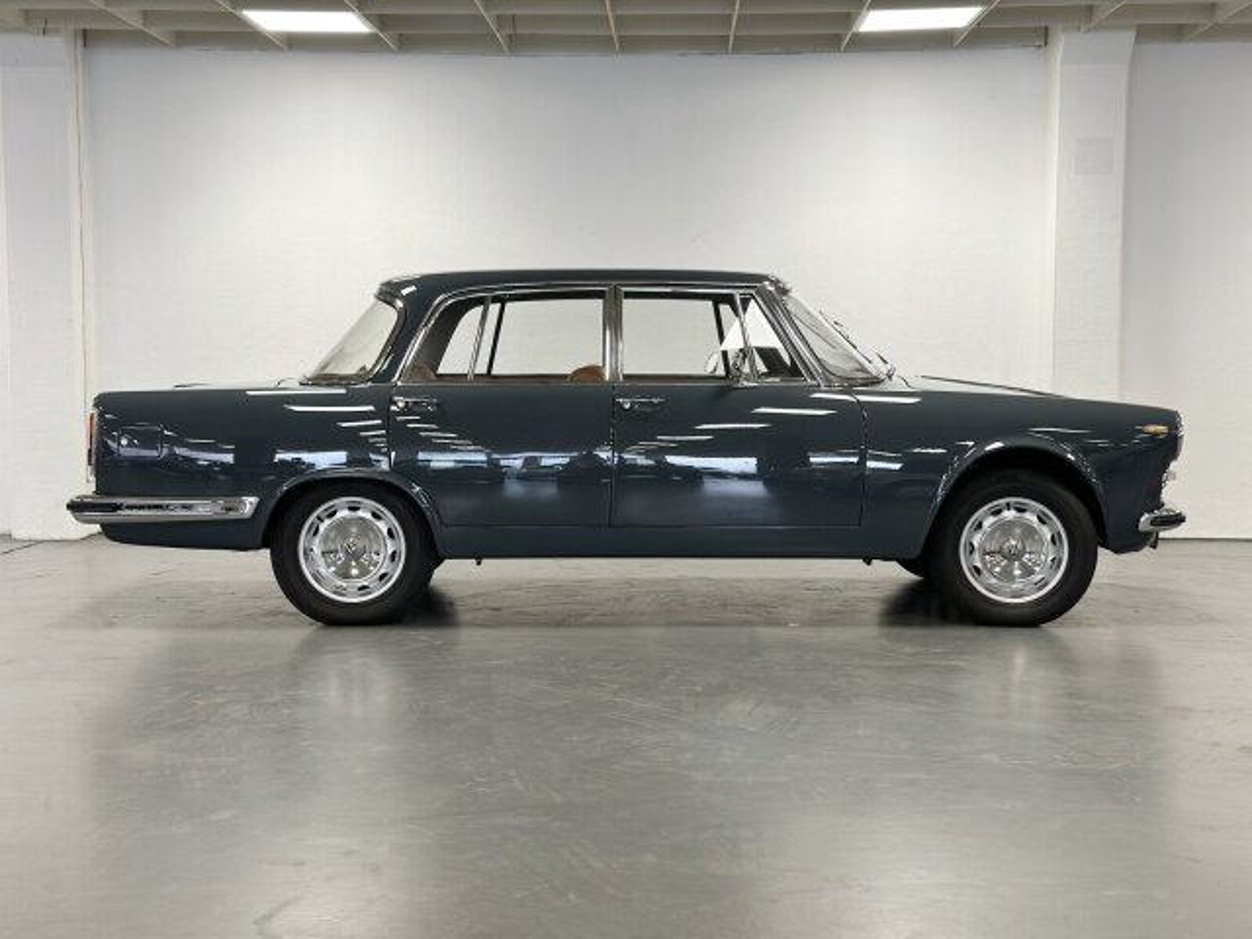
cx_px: 626
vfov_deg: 30.3
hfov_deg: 39.7
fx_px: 1736
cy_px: 470
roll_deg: +0.0
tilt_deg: -4.0
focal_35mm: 48
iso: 125
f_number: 1.78
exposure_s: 1/80
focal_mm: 6.86
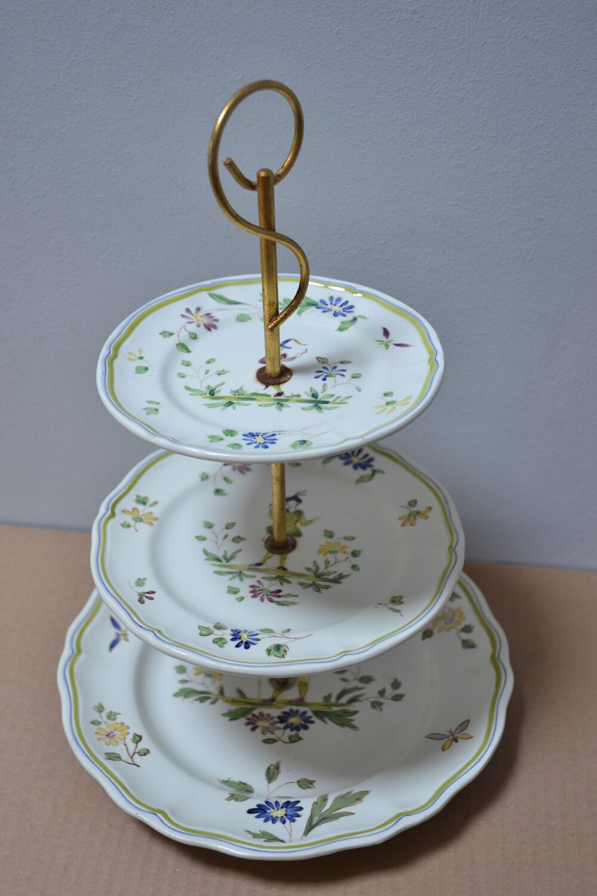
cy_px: 448
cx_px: 298
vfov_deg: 42.3
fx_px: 1157
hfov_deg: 28.9
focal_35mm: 46
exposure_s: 1/2
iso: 100
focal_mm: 31
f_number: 4
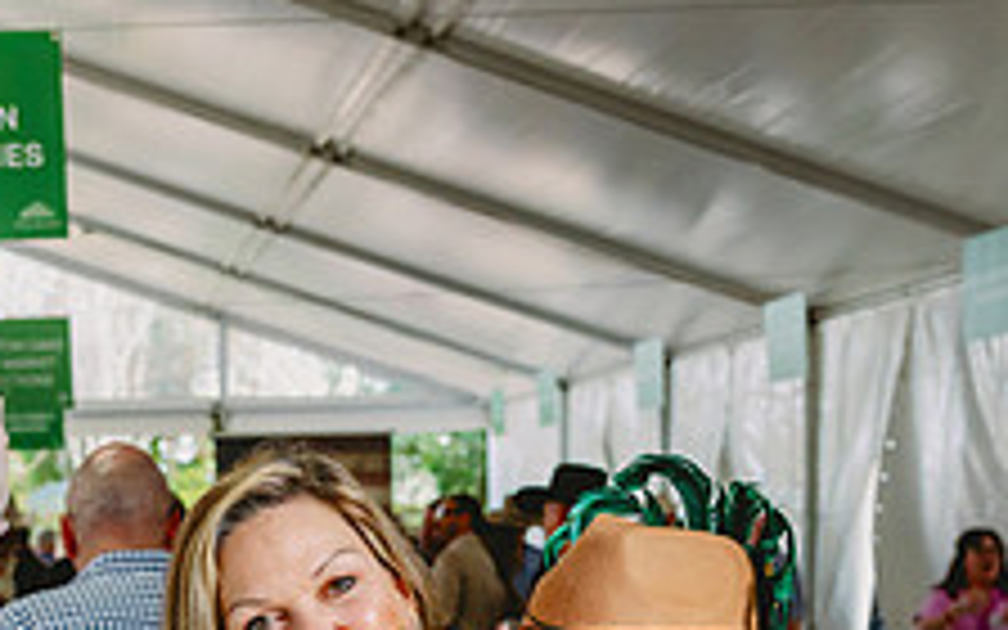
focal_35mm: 74
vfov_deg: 17.0
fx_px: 2033
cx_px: 230
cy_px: 722
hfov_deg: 27.4
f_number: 3.5
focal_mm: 28
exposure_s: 1/500
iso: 800
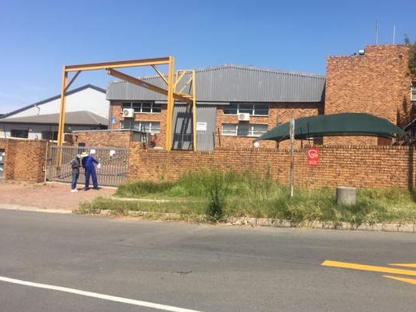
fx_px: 421
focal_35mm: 35
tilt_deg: +2.9
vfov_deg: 40.6
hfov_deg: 52.3
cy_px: 135
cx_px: 249
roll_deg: -2.4
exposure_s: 1/1709
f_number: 2.2
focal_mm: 4.15
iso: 25
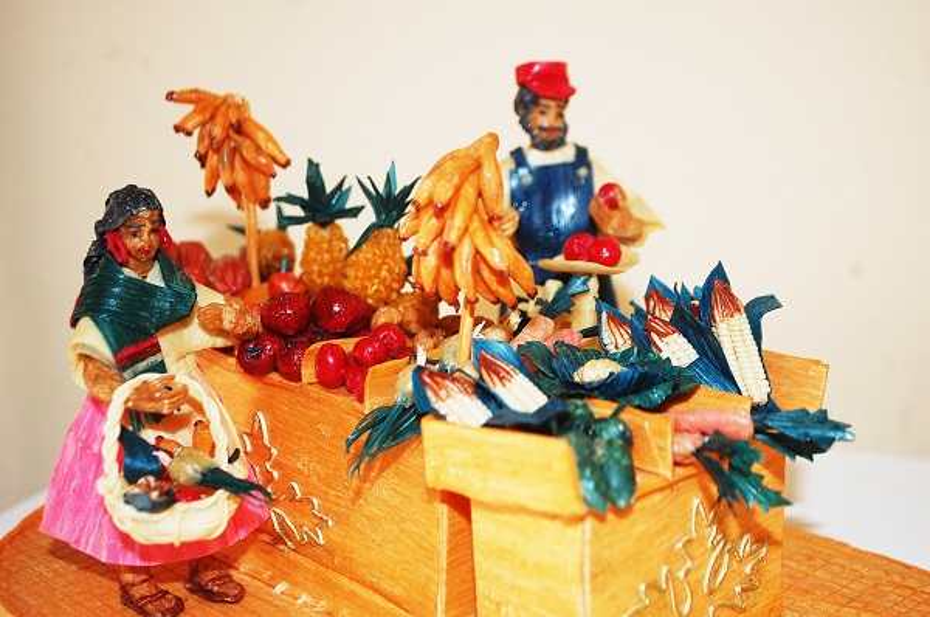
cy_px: 308
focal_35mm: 54
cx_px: 465
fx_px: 1393
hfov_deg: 36.9
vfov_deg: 25.0
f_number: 5.3
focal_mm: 36
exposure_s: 1/60
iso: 400
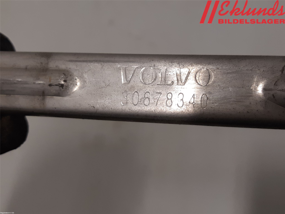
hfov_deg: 67.3
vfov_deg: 53.1
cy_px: 107
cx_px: 142
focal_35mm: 26
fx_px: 214
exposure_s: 1/50
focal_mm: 3.93
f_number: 1.7
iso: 64
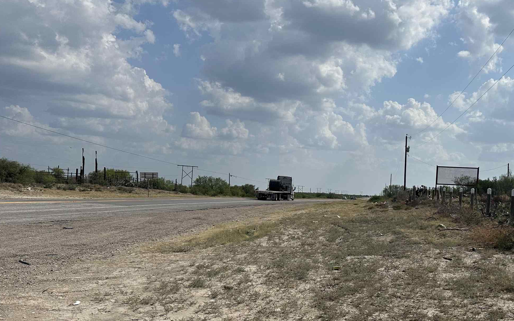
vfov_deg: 31.5
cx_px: 384
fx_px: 560
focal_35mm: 40
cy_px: 233
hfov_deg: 47.5
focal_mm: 6.86
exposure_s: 1/13699
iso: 80
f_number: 1.78
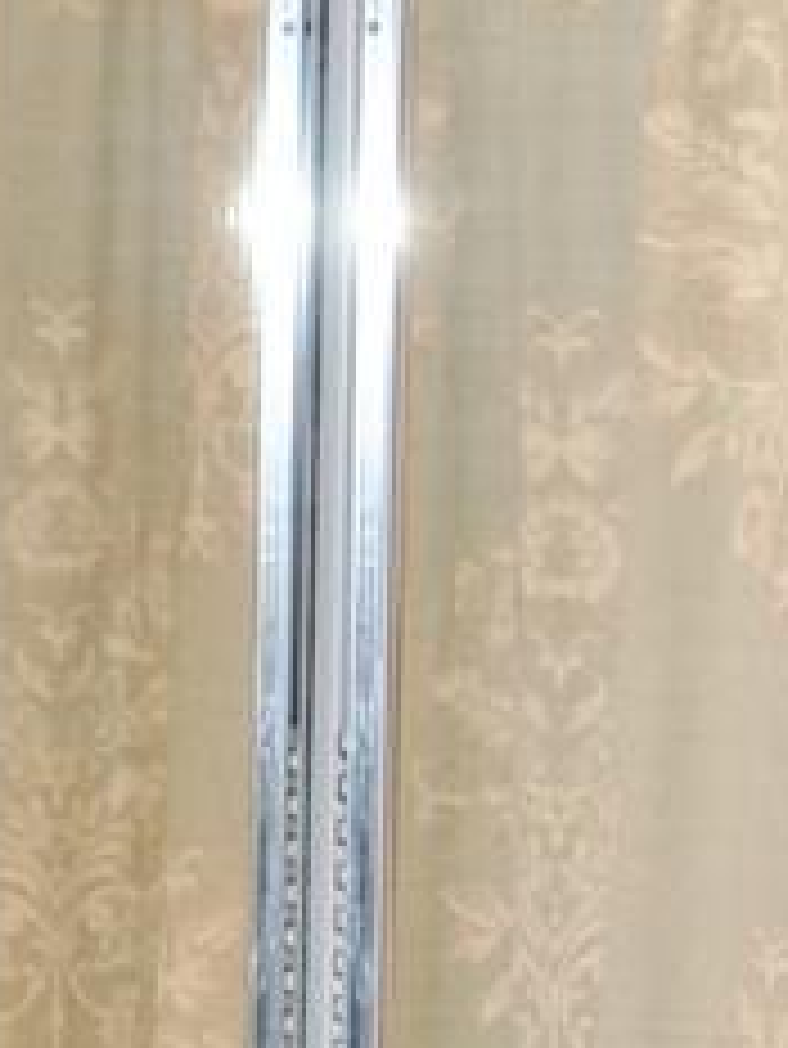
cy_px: 1610
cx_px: 887
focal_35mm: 228
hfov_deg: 6.5
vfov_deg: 8.5
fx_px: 6914
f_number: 5.6
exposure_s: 1/60
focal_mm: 18
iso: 250
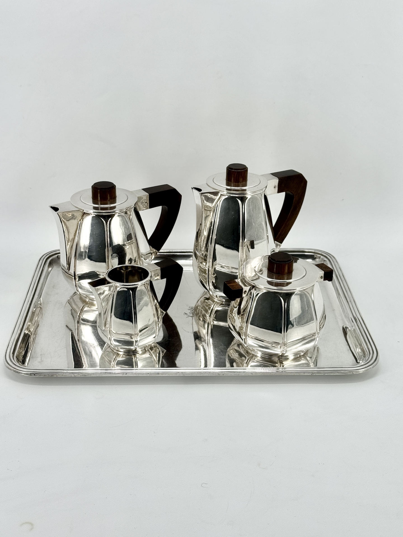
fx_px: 745
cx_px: 202
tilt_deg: -24.7
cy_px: 268
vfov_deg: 39.7
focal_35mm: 48
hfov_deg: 30.3
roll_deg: -1.3
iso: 64
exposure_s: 1/980
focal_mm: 6.86
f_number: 1.78
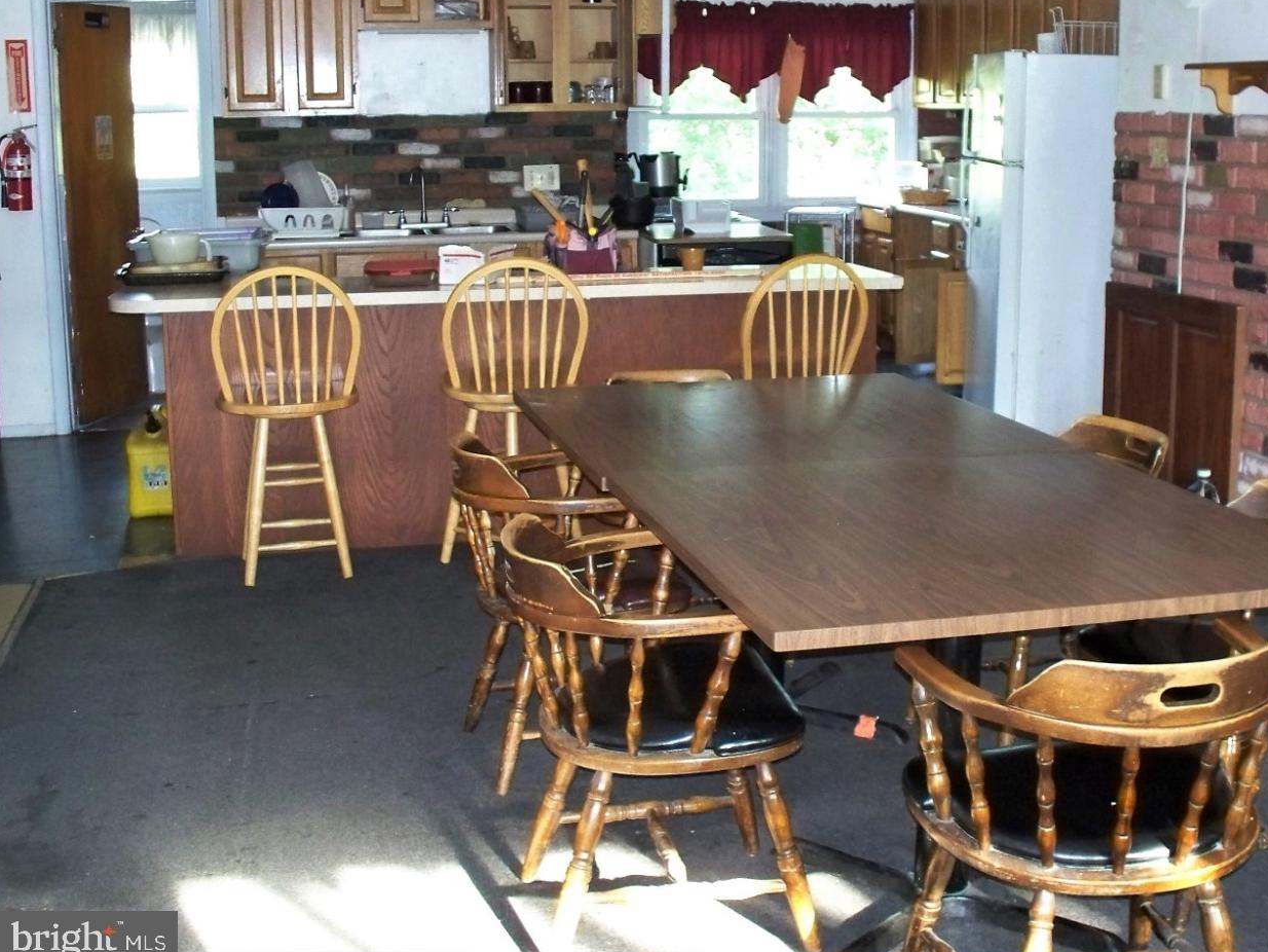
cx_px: 738
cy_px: 414
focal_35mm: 42
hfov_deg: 44.6
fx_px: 1539
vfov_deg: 34.3
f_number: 2.8
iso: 400
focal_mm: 7.54
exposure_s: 1/30
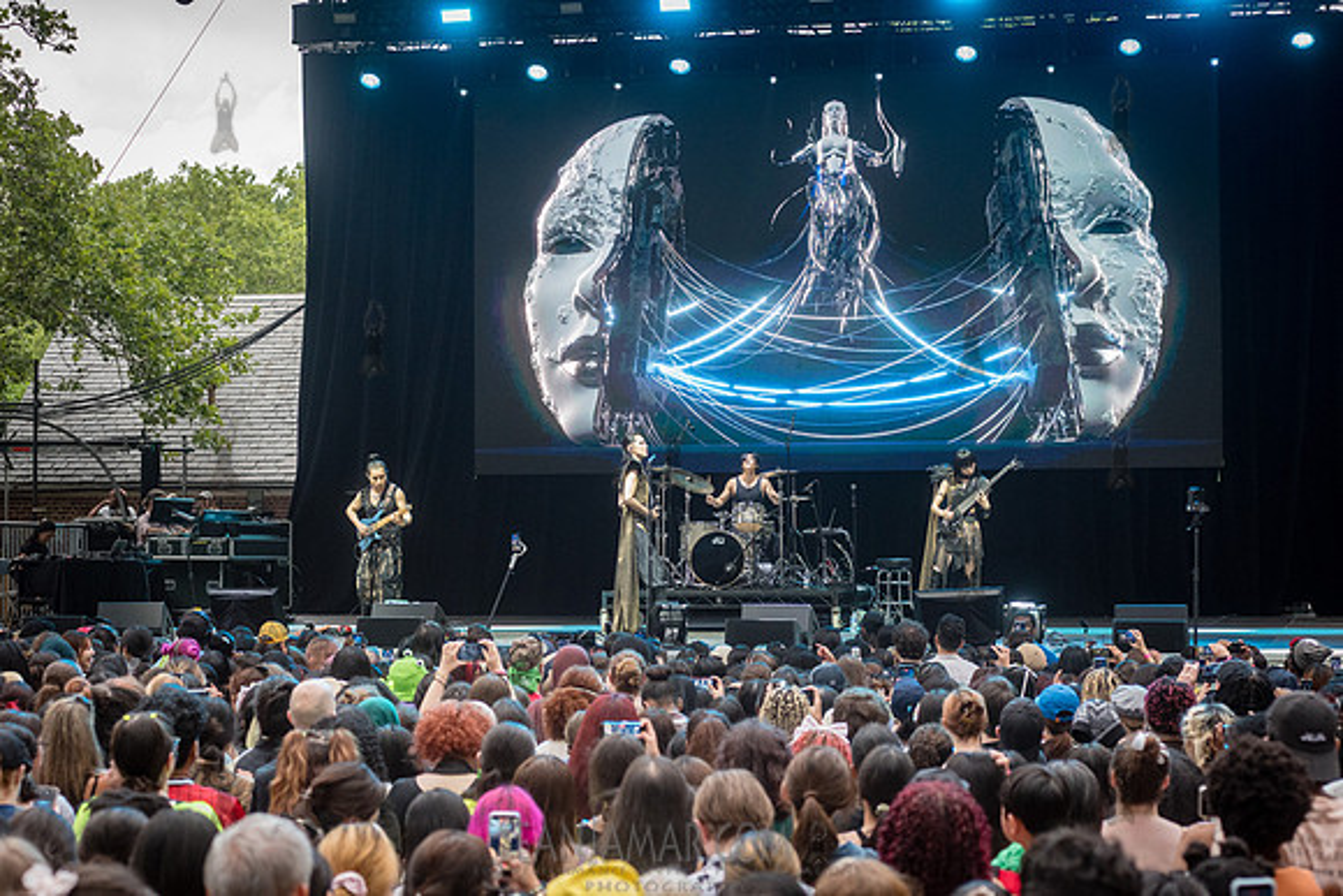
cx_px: 671
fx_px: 2986
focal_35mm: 80
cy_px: 448
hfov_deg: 25.4
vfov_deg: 17.1
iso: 2500
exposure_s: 1/320
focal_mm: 80
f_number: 4.5
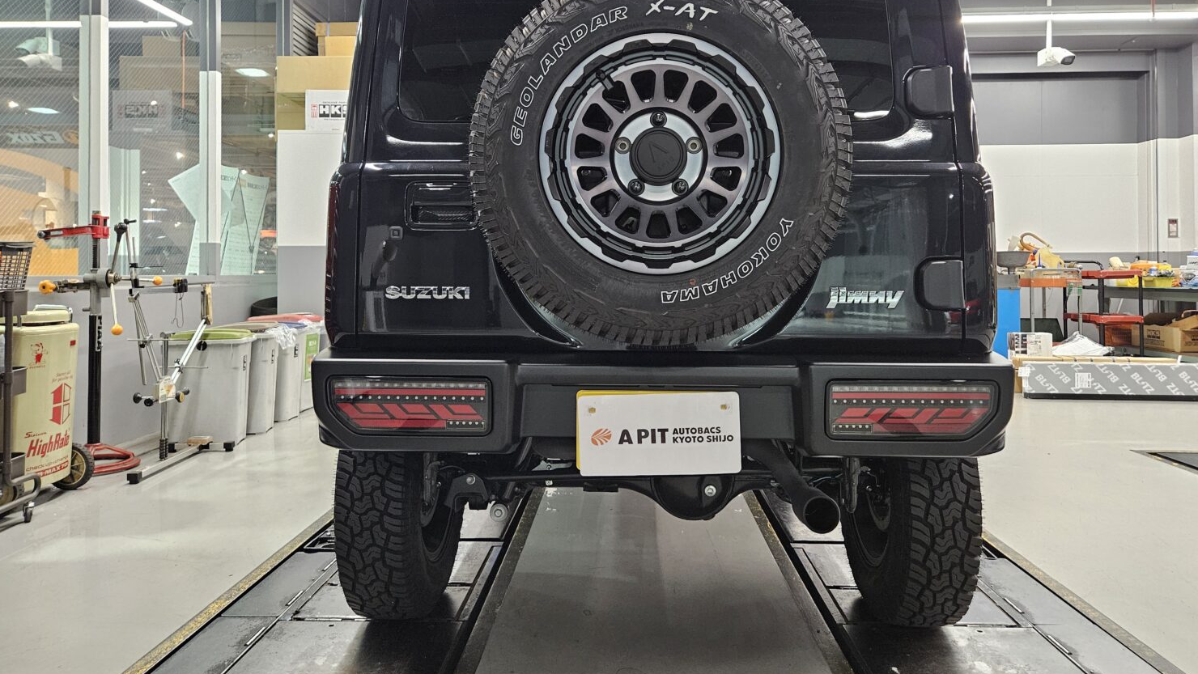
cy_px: 263
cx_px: 615
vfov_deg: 44.1
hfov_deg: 71.9
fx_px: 826
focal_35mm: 26
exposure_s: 1/100
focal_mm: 5.4
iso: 500
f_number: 1.8
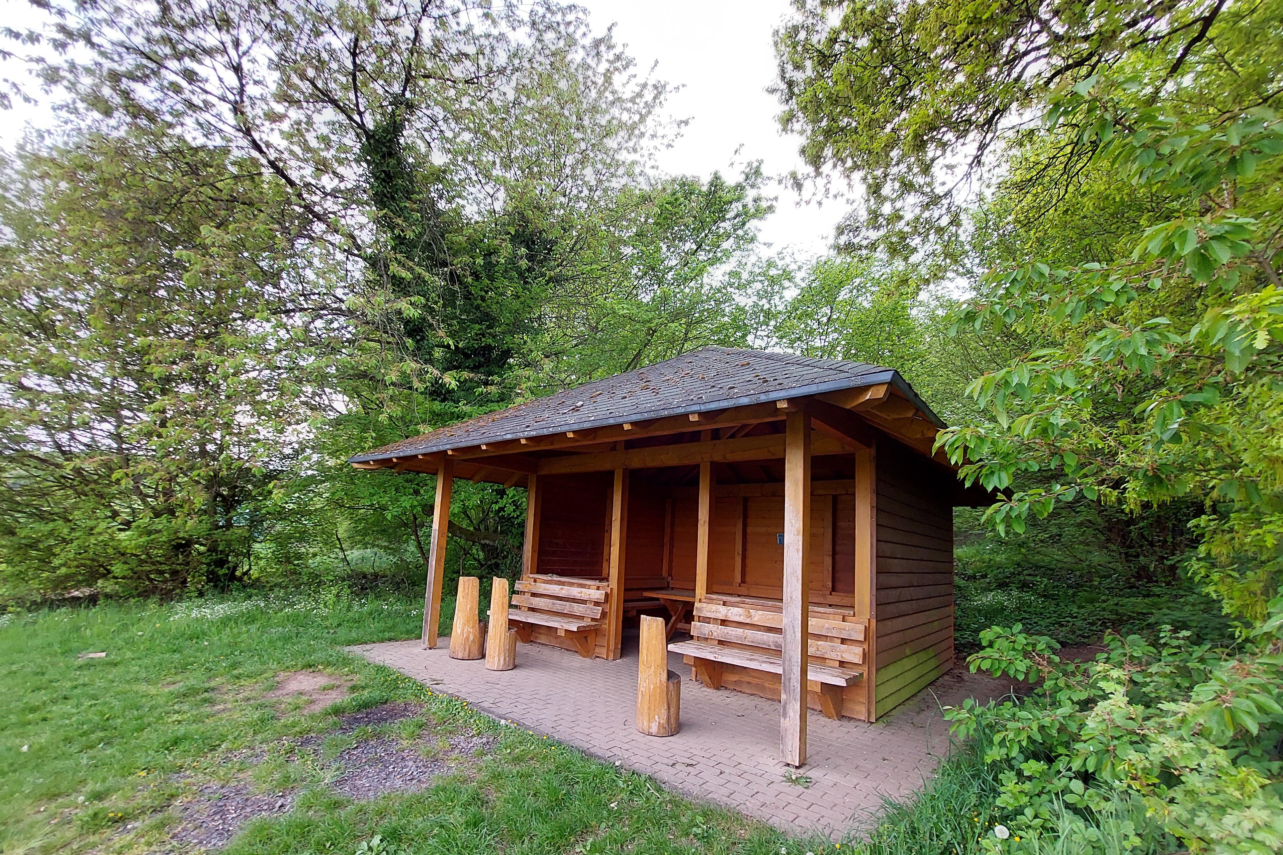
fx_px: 499
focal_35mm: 14
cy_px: 495
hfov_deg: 104.2
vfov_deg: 80.6
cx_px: 651
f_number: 2.2
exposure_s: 1/100
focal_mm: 1.74
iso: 100
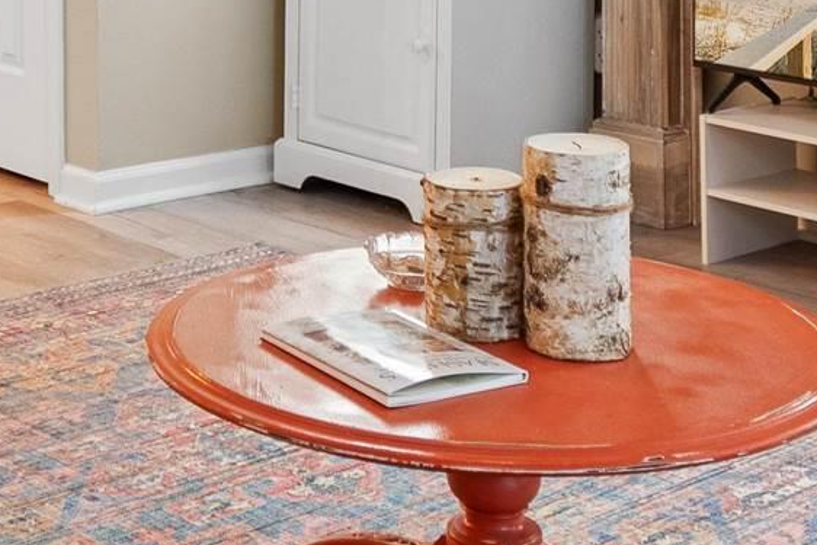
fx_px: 1861
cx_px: 118
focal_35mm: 82
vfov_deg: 15.4
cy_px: -272
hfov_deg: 24.2
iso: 100
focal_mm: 10
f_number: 4.5
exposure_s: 1/3
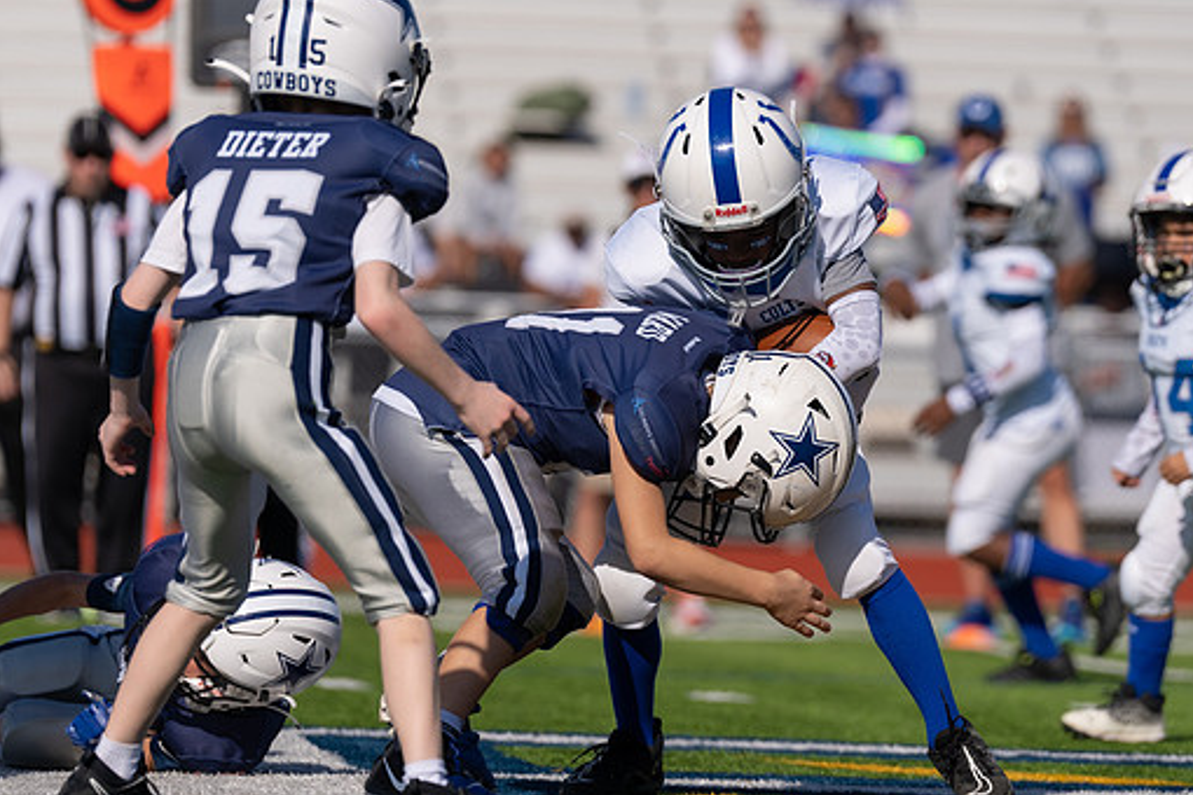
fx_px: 10305
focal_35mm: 311
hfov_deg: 6.6
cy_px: 338
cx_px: 650
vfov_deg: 4.4
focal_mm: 200
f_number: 3.5
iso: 100
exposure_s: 1/2500
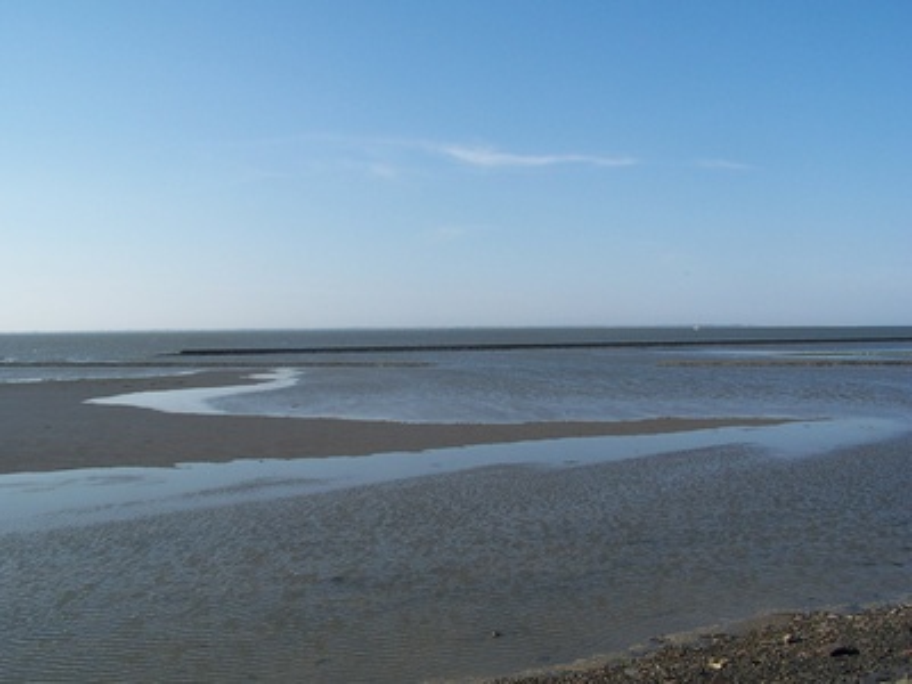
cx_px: 456
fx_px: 1001
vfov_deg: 37.7
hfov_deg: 49.0
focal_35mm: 38
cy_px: 342
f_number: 5.6
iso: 79
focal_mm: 6.3
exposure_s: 1/427
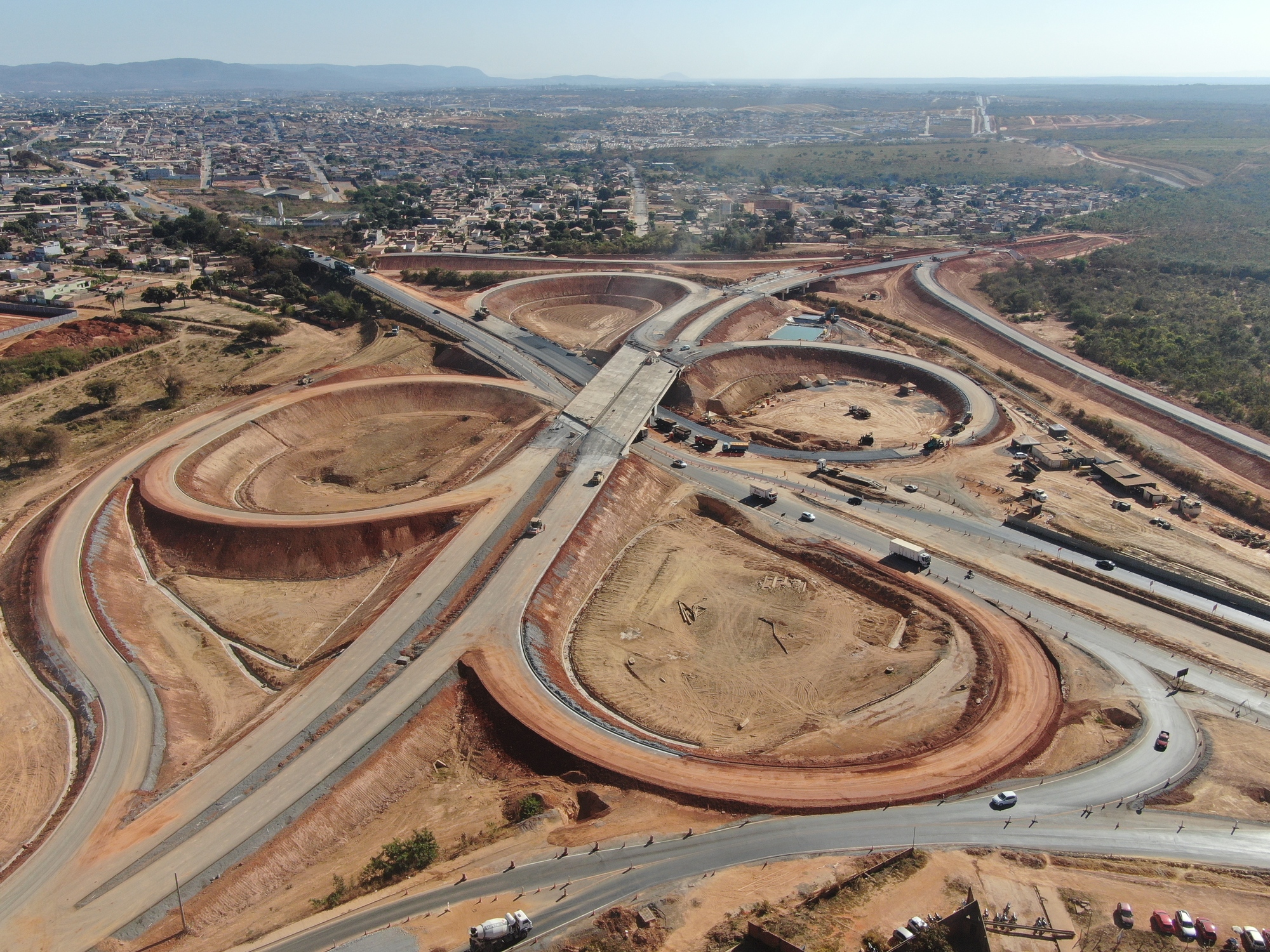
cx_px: 635
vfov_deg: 48.2
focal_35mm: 29
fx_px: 1064
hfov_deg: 61.7
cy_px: 476
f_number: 3
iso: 100
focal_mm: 5.11
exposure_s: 1/1250
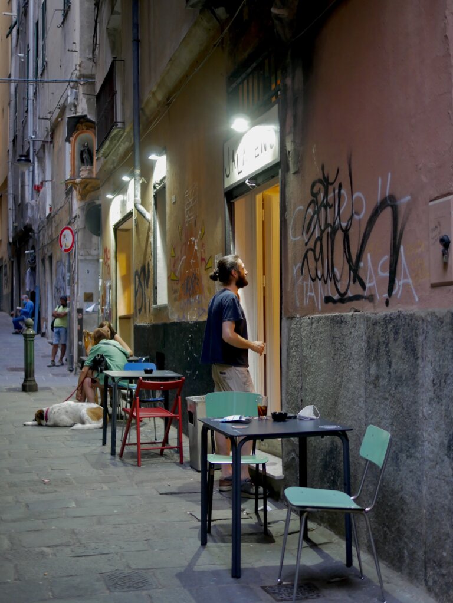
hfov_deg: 29.1
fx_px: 872
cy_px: 302
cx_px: 226
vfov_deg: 38.2
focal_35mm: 50
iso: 800
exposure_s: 1/60
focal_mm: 25
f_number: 1.4
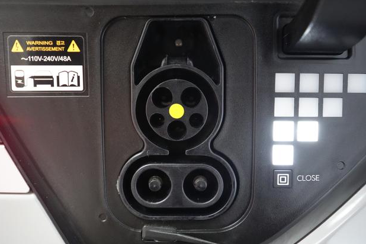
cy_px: 125
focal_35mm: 29
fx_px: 295
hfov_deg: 63.7
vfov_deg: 45.0
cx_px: 186
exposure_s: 1/160
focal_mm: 28
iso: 12800
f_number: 3.2
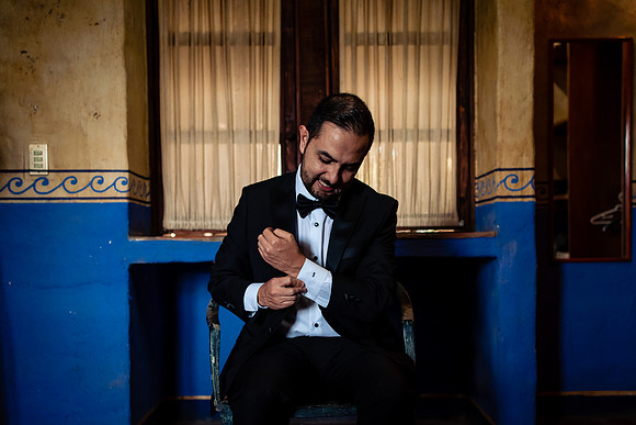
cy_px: 261
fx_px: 777
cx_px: 319
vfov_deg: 30.5
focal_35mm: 44
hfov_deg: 44.5
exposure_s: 1/100
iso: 800
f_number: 2.8
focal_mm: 35
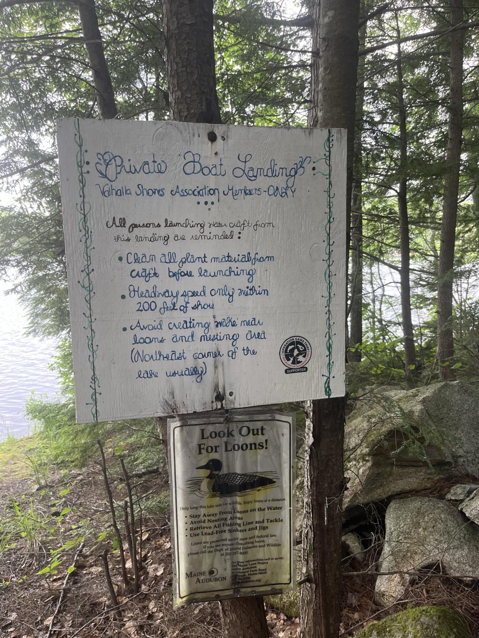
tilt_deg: -8.2
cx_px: 240
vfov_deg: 67.3
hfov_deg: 53.1
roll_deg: +0.9
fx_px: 480
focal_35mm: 26
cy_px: 319
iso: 100
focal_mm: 5.1
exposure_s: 1/121
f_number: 1.6
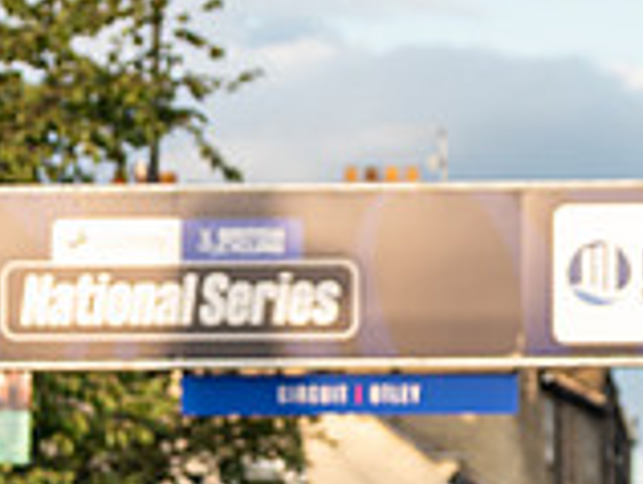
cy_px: 908
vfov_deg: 3.7
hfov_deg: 4.9
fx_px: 7460
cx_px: -157
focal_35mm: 401
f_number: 3.5
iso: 320
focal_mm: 70
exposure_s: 1/800
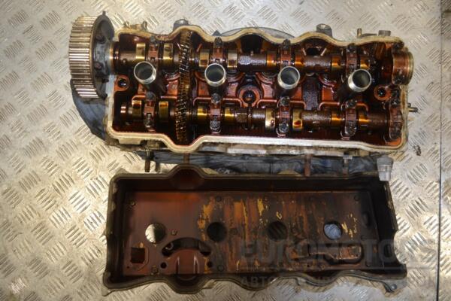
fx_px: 413
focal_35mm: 33
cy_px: 150
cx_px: 226
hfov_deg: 57.2
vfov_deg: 40.0
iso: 280
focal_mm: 22
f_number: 4
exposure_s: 1/125
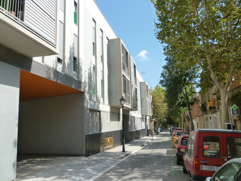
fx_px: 202
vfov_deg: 48.2
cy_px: 90
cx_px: 120
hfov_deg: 61.6
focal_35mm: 29
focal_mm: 5.2
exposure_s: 1/500
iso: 125
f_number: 3.5
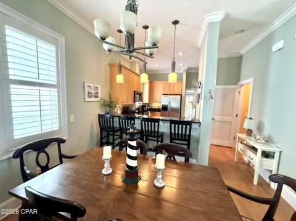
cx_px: 148
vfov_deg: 85.6
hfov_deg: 102.1
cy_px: 110
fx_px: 120
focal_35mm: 14
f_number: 2.2
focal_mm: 2.22
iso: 500
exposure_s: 1/120
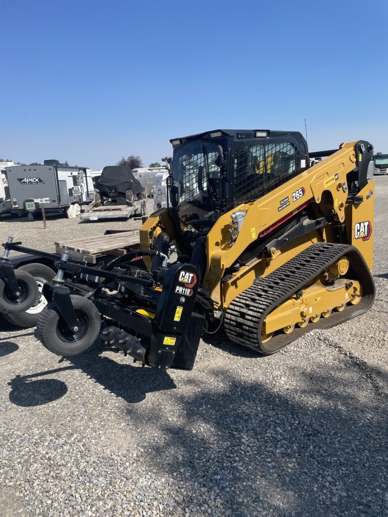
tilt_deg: -12.1
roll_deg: +3.9
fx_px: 389
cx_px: 194
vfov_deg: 67.3
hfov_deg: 53.1
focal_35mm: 26
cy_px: 258
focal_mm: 4.2
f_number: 1.6
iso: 32
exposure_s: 1/3040
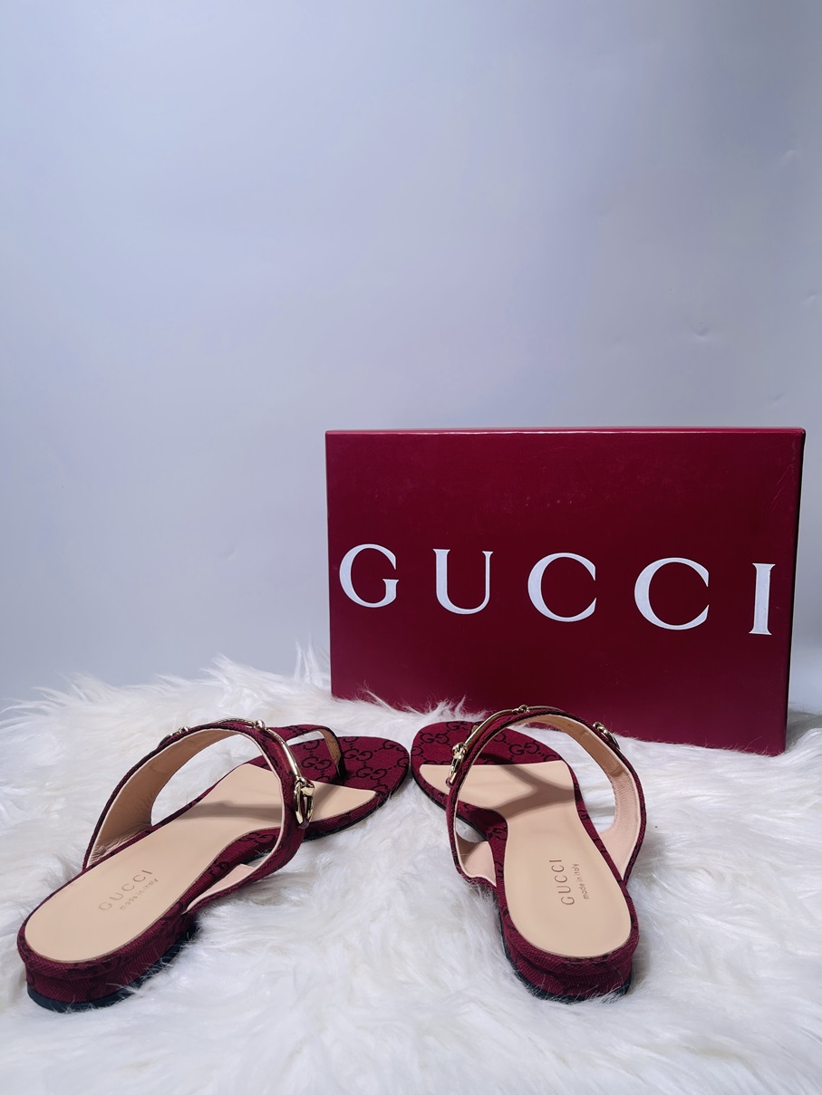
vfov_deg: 69.4
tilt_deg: -13.0
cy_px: 548
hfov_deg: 54.9
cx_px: 411
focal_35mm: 25
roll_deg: +1.6
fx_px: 791
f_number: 1.6
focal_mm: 5.1
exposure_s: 1/930
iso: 32
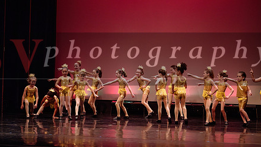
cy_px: 55
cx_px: 148
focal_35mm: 96
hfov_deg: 22.2
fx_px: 664
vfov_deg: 12.6
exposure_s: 1/250
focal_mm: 70
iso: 1600
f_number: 2.8
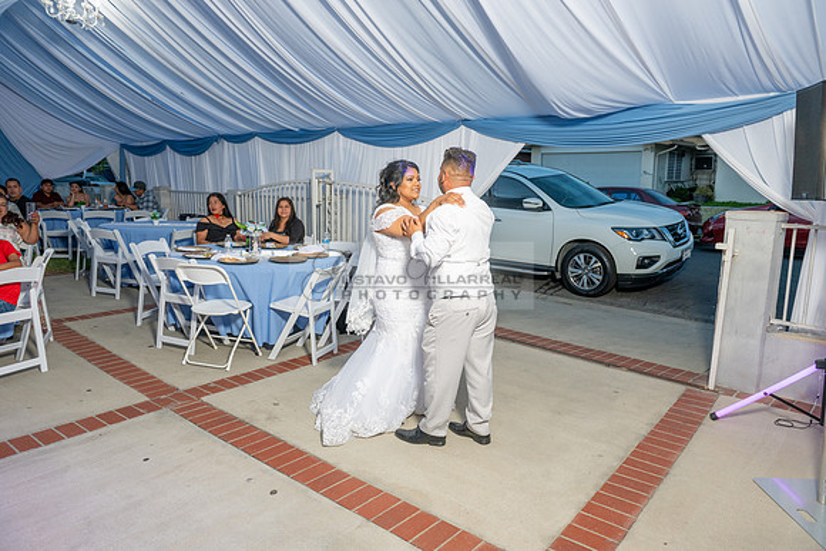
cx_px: 413
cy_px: 276
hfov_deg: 73.7
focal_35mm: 24
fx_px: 551
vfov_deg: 53.2
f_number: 4.5
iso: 250
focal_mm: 24
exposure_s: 1/160
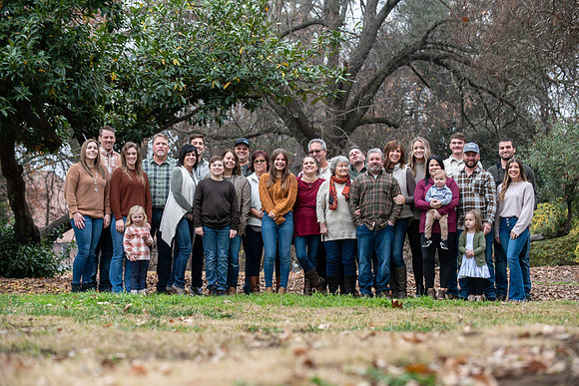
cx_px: 290
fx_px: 1576
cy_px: 193
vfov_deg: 14.0
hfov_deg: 20.8
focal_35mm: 98
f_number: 4
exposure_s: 1/125
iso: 200
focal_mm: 98
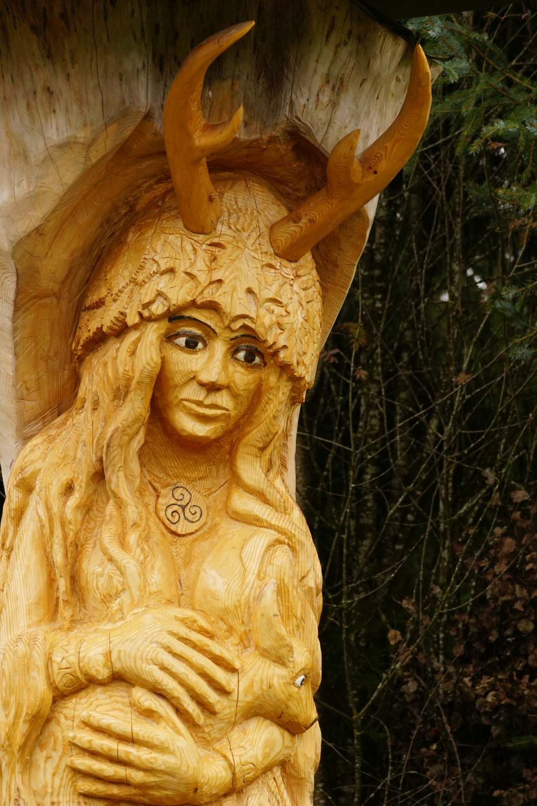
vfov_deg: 11.4
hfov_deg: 7.6
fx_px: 4026
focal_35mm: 180
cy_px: 403
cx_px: 268
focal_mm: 120
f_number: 7.1
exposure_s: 1/200
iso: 500
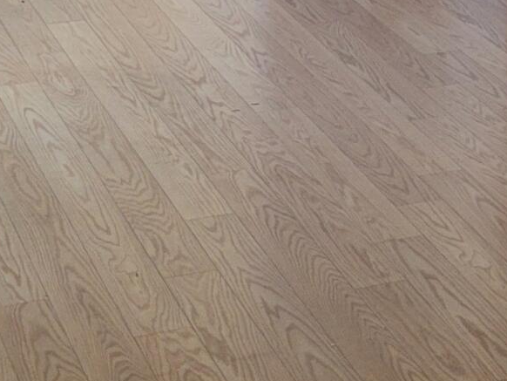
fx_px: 1963
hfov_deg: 14.3
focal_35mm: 134
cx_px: 599
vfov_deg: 10.2
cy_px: -390
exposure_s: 1/120
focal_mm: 5.4
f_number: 1.8
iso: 250
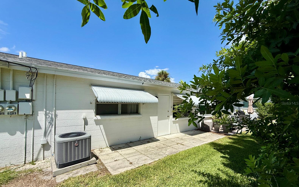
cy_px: 103
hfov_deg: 101.5
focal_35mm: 15
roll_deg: +0.2
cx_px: 148
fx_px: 122
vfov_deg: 74.6
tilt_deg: +1.5
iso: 50
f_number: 2.2
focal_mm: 2.22
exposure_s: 1/3125
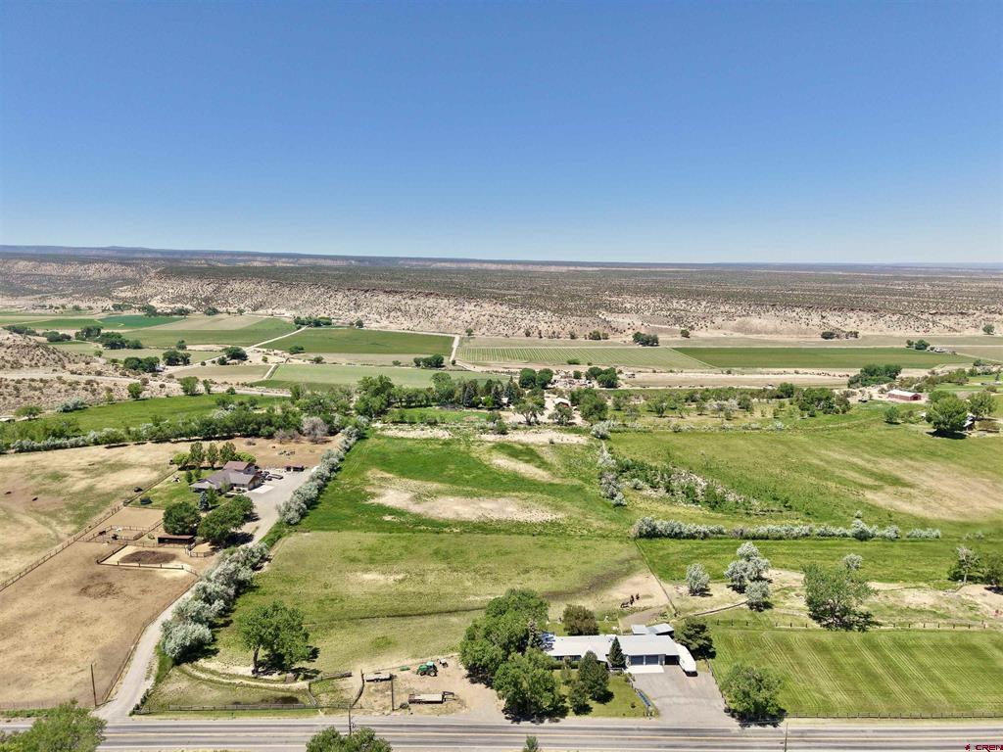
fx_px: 695
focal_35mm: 24
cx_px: 502
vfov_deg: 56.8
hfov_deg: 71.6
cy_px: 376
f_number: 1.8
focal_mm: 8.67
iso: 100
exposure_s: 1/3000
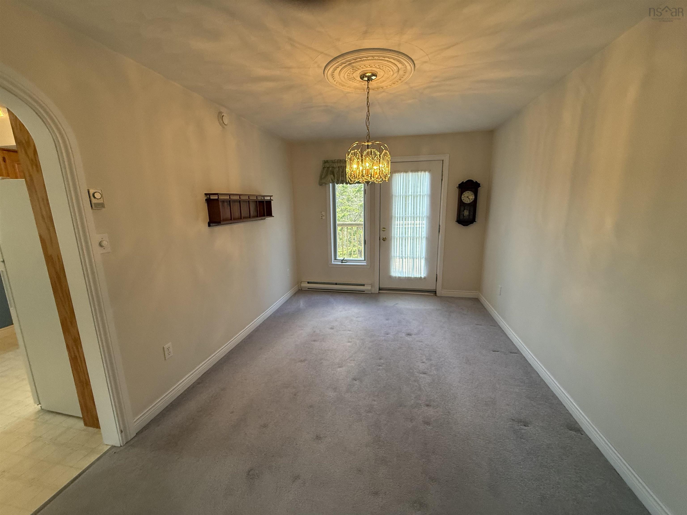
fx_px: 278
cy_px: 258
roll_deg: +0.1
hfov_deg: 102.1
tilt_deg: -11.1
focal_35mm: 14
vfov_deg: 85.7
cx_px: 344
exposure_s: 1/120
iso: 250
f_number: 2.2
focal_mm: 2.22
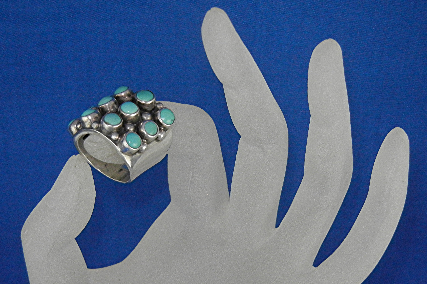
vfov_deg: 20.6
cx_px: 218
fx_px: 783
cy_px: 167
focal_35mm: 66
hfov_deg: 30.5
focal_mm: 10.6
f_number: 8
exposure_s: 1/30
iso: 800
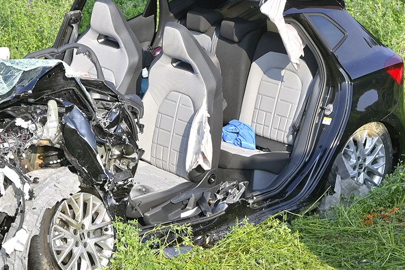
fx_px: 1350
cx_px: 101
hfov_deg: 17.0
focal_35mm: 120
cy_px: 78
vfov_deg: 11.4
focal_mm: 52
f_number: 5.6
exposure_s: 1/400
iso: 100
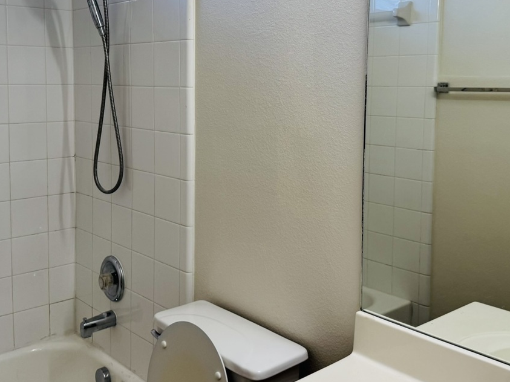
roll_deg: -0.3
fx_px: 604
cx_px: 221
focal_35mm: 41
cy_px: 125
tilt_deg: -5.3
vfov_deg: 34.8
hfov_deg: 45.7
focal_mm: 6.76
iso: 100
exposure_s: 1/155
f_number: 1.78
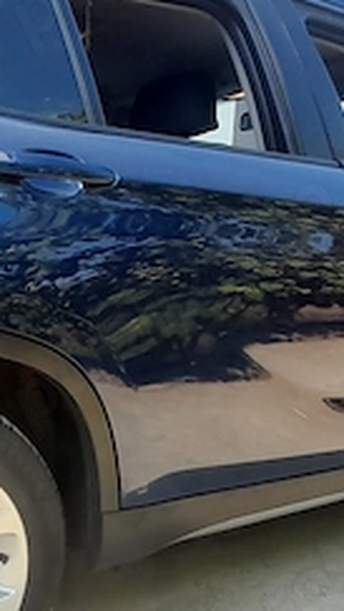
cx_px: -5
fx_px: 567
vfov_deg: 56.5
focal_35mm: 35
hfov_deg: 31.1
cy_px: 329
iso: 40
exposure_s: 1/285
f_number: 2.2
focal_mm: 1.13
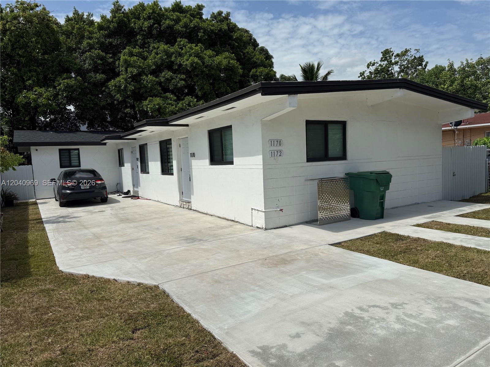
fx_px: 340
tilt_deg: -2.9
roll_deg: +1.1
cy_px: 184
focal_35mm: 24
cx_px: 245
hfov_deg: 71.6
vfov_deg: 56.8
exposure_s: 1/10309
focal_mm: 6.76
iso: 80
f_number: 1.78
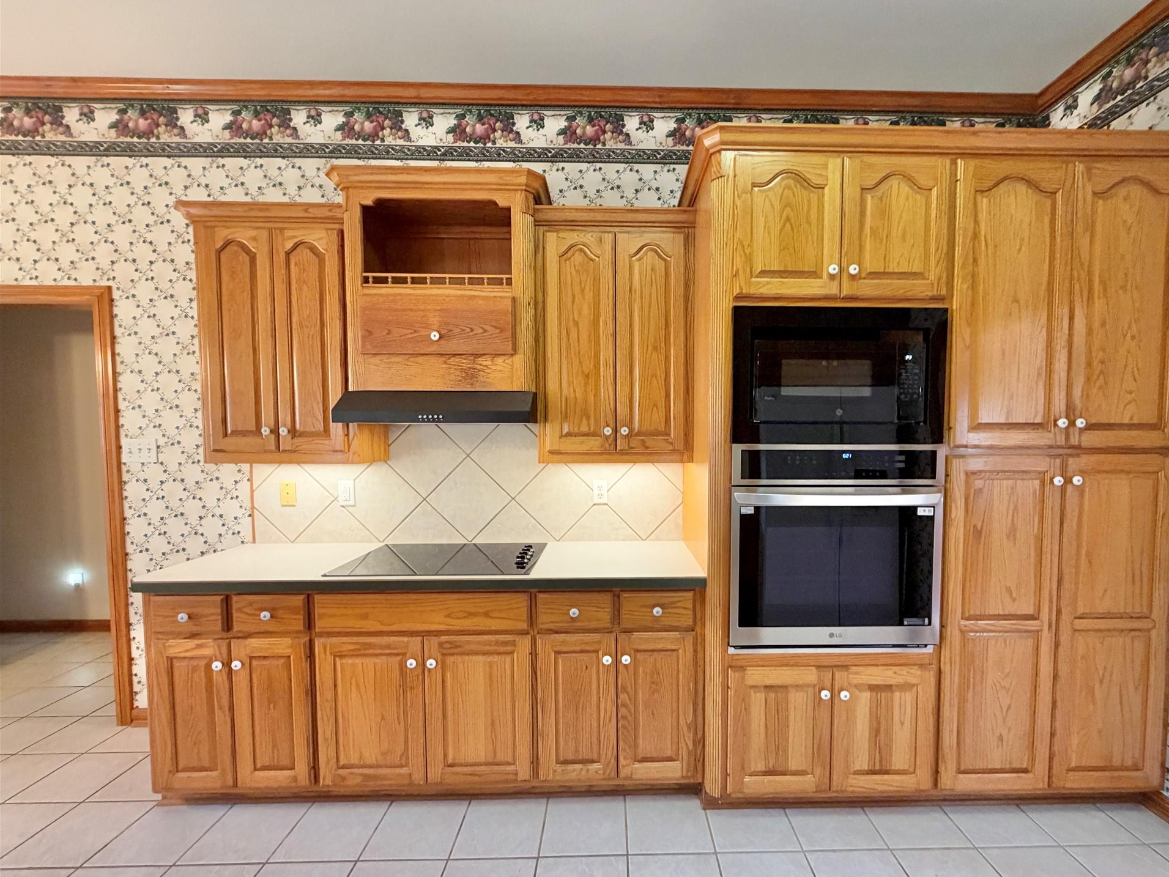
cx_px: 626
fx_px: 507
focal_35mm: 15
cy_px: 459
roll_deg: +0.1
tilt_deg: -2.5
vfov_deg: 81.7
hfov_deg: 98.0
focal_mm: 2.22
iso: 500
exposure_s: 1/60
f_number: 2.2
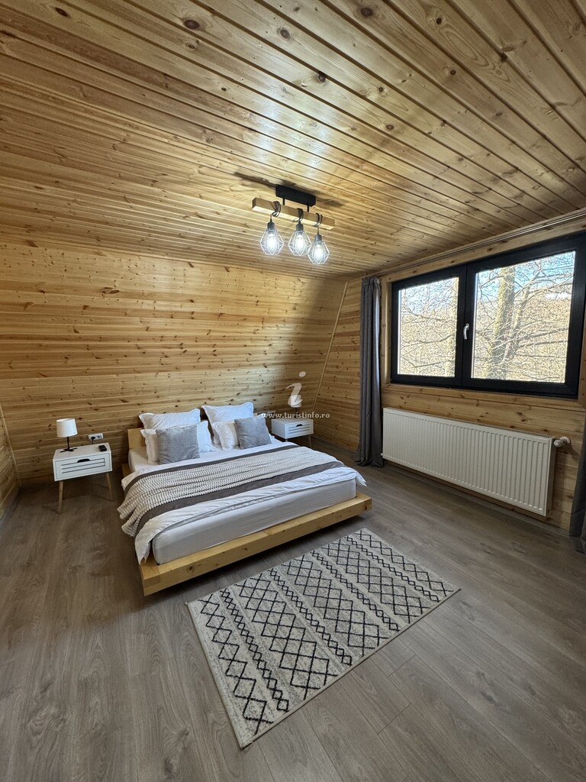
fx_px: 316
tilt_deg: -7.1
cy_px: 391
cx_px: 293
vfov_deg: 102.1
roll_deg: +1.0
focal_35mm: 14
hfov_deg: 85.7
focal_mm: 2.22
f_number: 2.2
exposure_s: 1/50
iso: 250
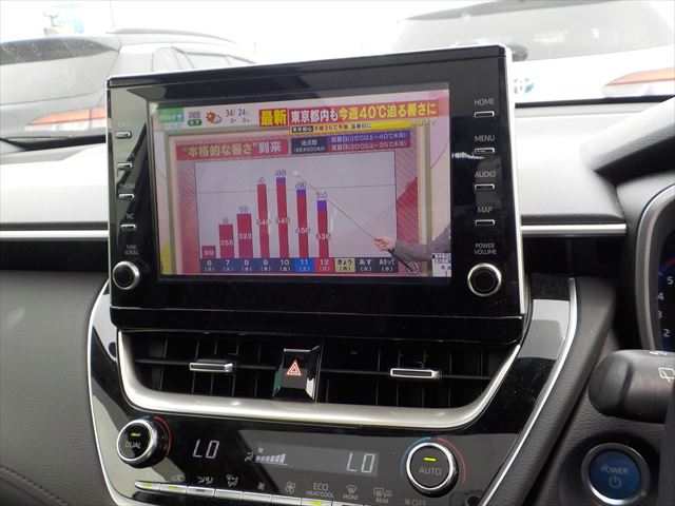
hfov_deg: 60.0
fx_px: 585
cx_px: 338
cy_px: 253
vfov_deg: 46.8
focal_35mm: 30
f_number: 3.3
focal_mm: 4.1
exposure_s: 1/125
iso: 125
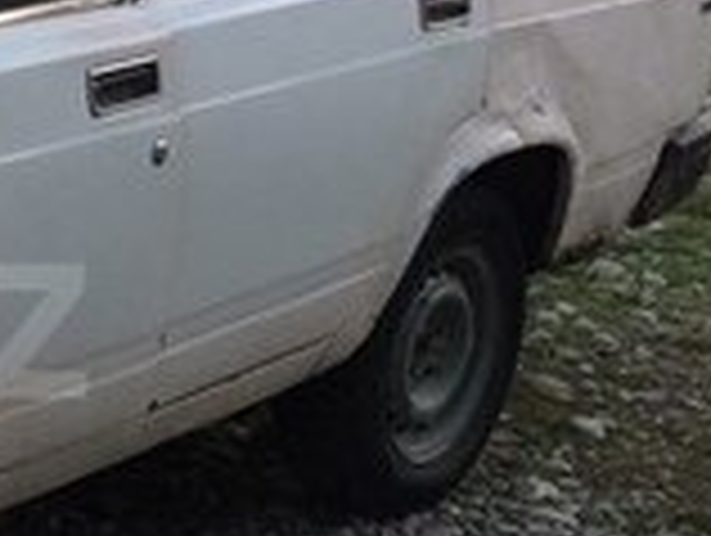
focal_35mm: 121
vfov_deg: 12.3
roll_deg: -2.5
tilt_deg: -16.1
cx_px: -374
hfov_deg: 15.0
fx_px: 2489
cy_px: 331
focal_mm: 4.15
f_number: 2.2
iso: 32
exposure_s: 1/33
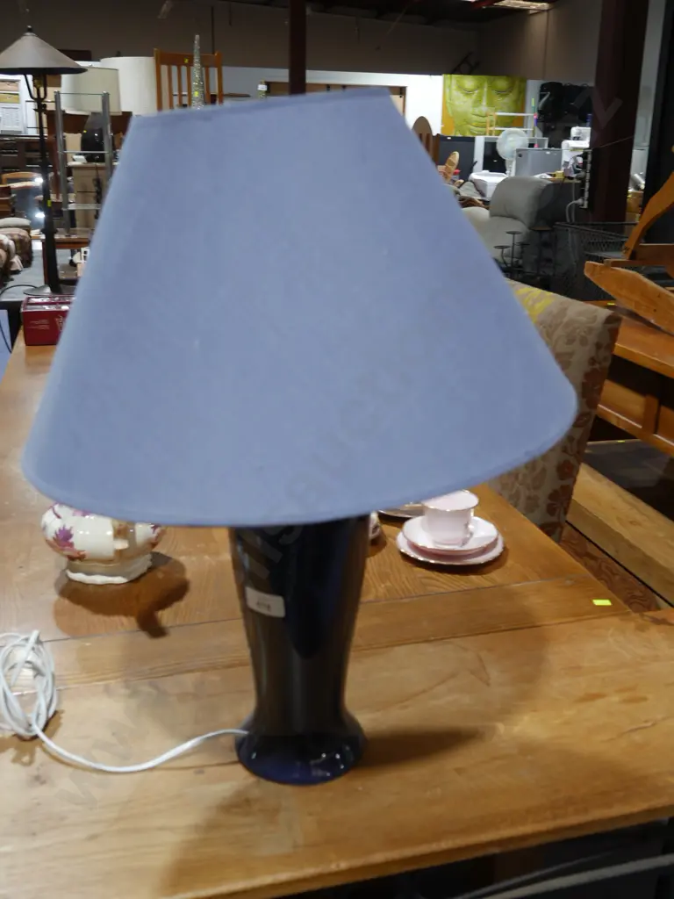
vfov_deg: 51.4
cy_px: 450
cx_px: 337
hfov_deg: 39.7
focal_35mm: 36
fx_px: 935
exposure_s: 1/60
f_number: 4
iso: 320
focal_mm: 18
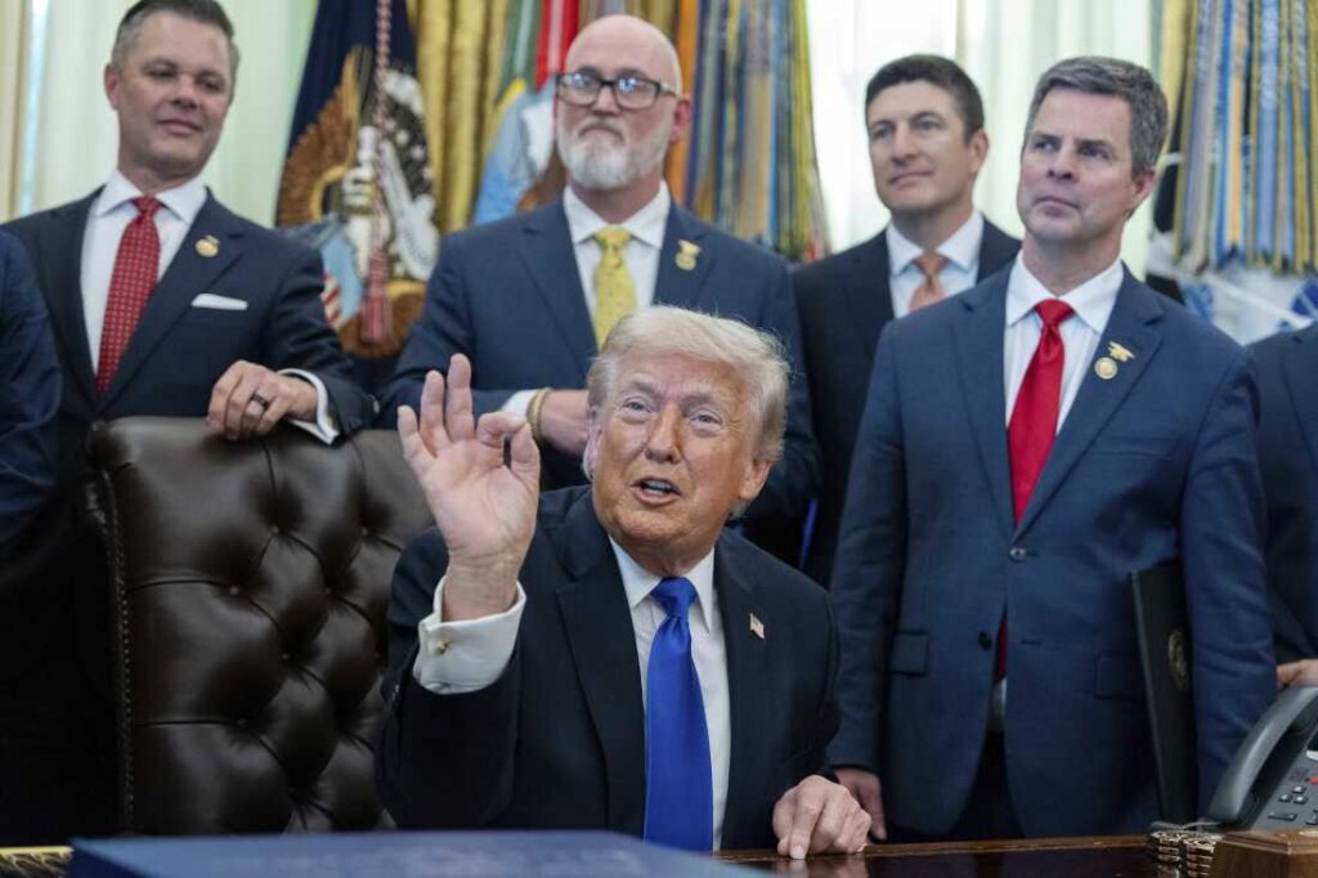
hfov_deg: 33.4
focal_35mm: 60
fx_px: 2196
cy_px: 439
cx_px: 659
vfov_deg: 22.6
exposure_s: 1/400
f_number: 2.8
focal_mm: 60
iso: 5000
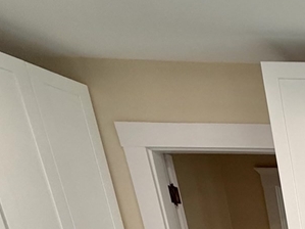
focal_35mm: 48
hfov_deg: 23.9
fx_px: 423
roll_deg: +0.7
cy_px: 379
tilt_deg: -17.3
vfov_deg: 22.3
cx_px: 520
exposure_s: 1/120
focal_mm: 2.22
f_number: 2.2
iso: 125
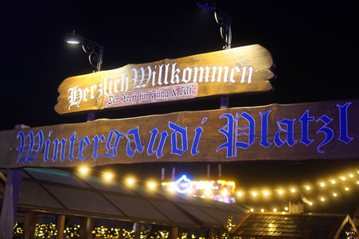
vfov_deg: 29.8
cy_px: 120
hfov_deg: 43.6
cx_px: 180
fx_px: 448
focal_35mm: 45
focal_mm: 30
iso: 640
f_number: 1.4
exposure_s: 1/160
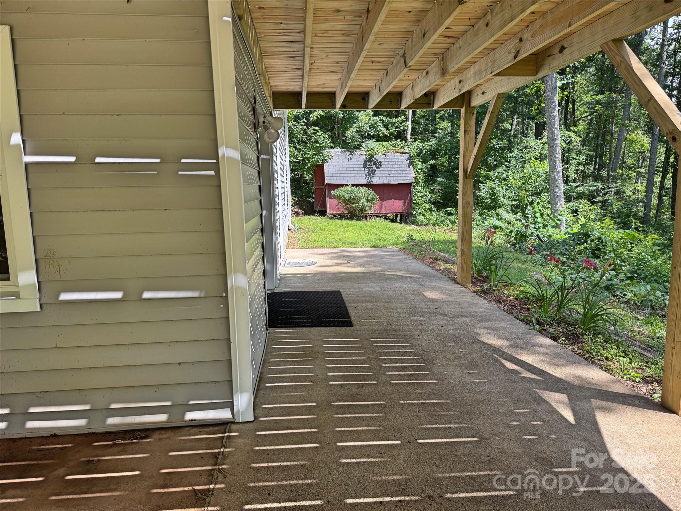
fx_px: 472
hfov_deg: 71.6
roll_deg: +0.9
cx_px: 340
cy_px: 256
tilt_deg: -10.2
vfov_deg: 56.8
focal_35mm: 24
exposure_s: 1/567
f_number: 1.78
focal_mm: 6.76
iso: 80
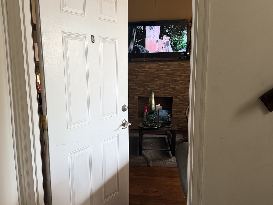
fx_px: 244
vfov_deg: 45.4
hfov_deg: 58.0
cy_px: 108
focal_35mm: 31
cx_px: 114
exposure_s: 1/88
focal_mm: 6.76
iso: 200
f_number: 1.78
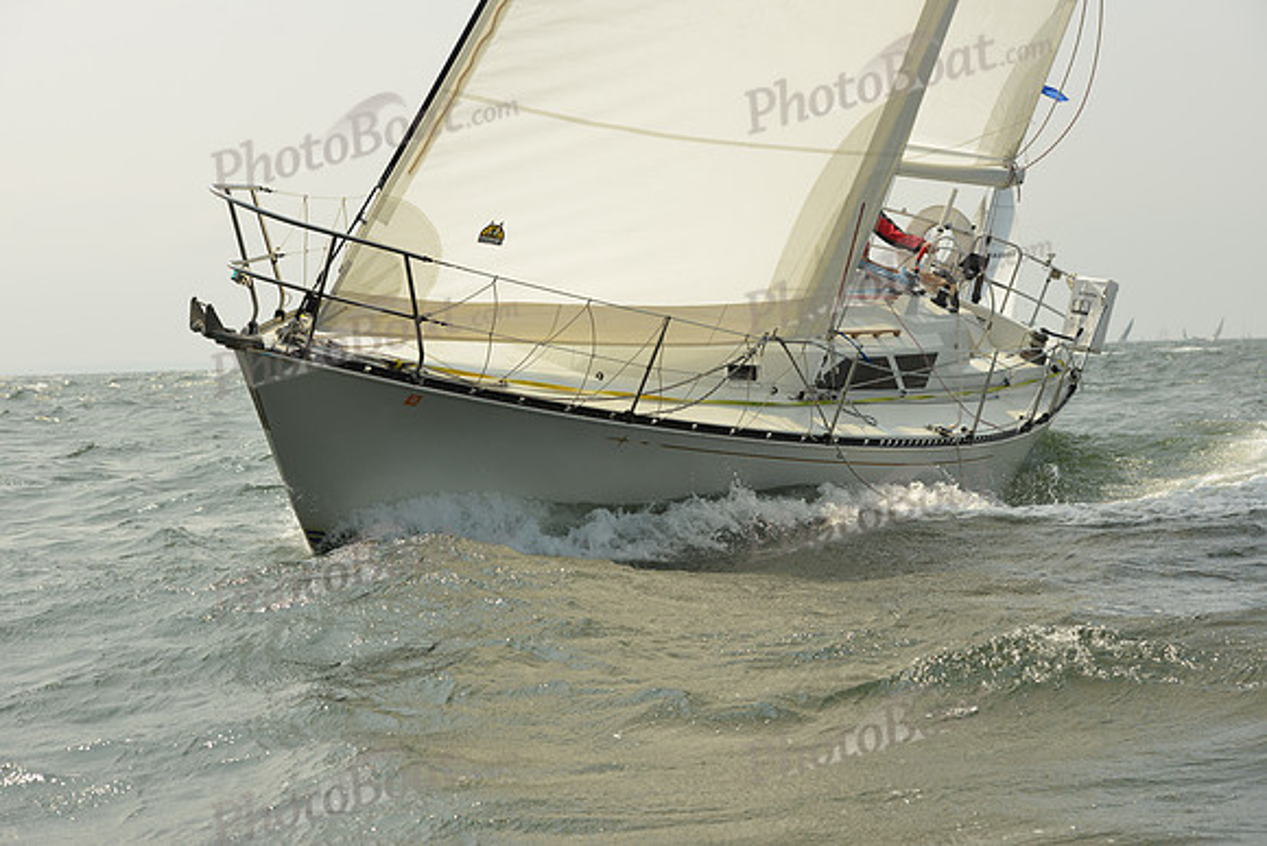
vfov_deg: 17.5
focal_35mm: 78
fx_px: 2746
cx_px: 634
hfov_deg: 26.0
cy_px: 423
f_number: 9
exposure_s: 1/1250
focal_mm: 78
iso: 320
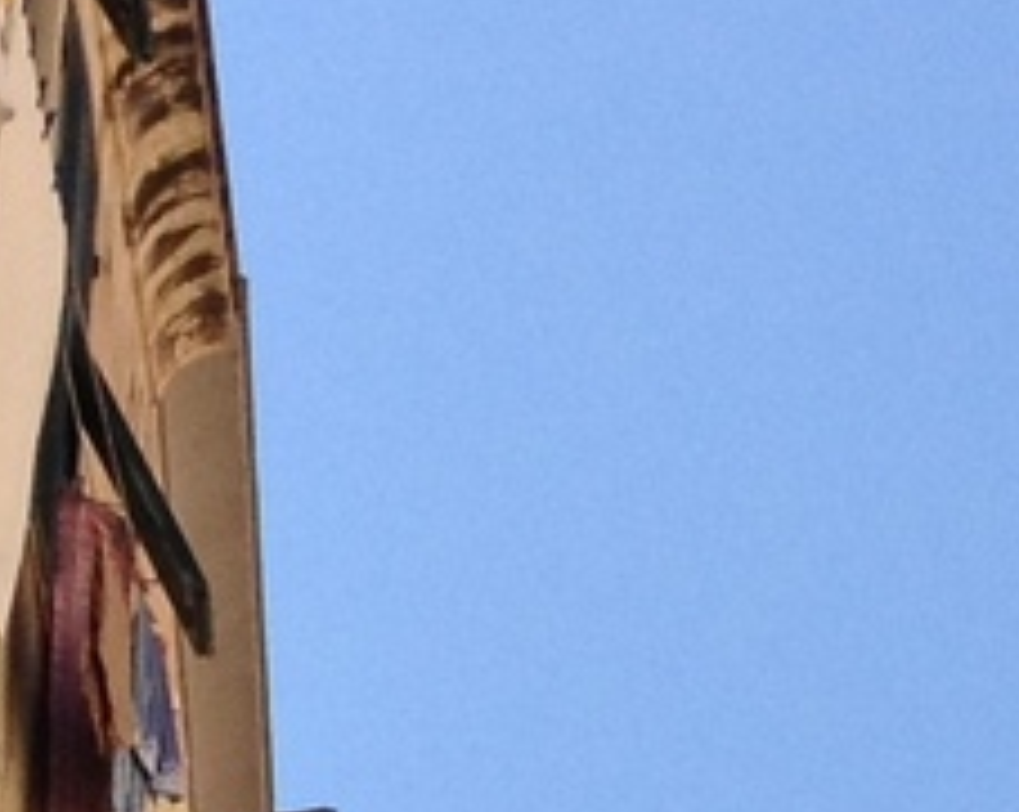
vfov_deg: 6.2
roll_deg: -1.2
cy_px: 1718
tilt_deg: +20.4
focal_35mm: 241
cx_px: 875
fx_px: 7259
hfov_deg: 8.0
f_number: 2.4
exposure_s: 1/1972
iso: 50
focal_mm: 4.28
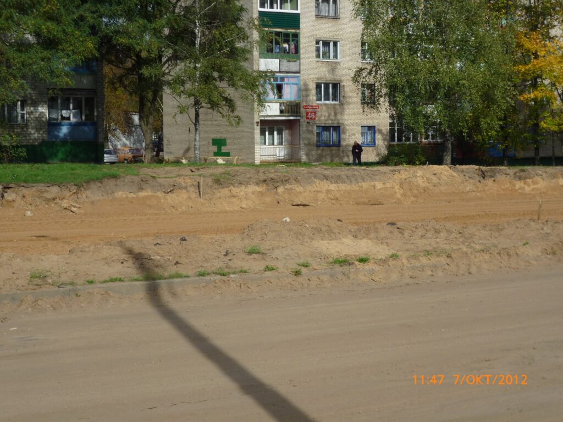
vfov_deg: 21.0
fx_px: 1138
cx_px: 282
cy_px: 211
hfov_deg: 27.8
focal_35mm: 70
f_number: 5
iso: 100
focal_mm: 12.5
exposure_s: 1/640
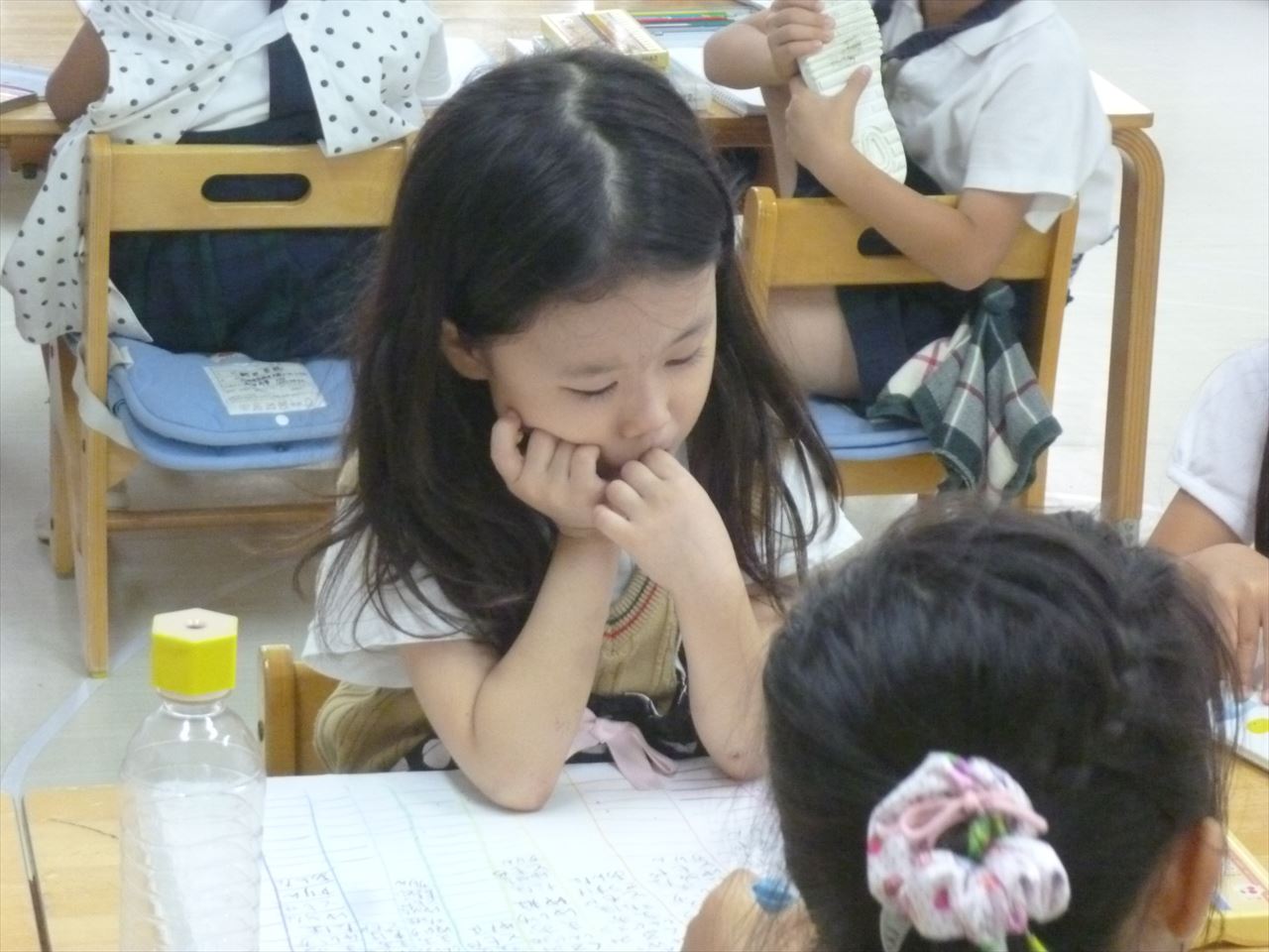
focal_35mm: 112
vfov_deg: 13.2
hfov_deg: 17.6
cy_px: 476
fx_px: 4106
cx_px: 634
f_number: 5.8
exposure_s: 1/25
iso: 800
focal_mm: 19.9
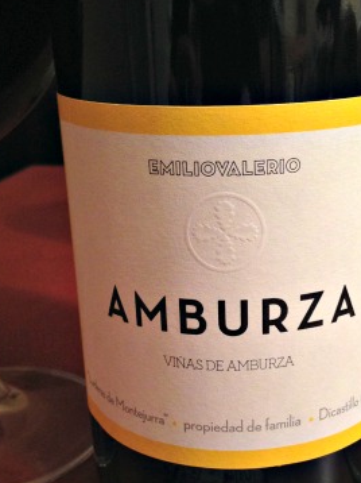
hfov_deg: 26.0
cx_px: 222
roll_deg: +1.6
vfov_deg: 34.2
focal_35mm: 56
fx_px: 780
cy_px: 302
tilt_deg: -20.5
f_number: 2.4
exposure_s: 1/20
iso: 160
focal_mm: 4.12
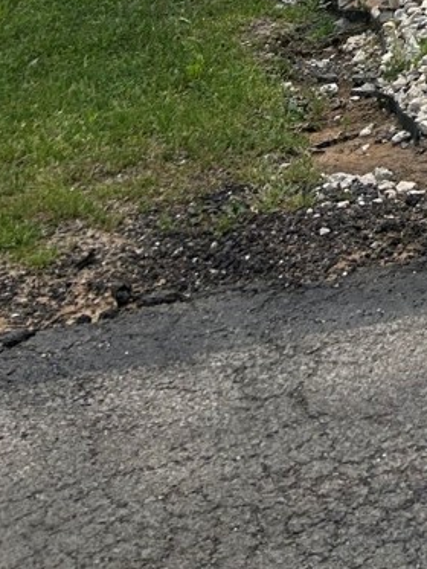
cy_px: -561
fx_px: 1759
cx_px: 839
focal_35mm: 107
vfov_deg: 15.0
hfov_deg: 12.3
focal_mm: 5.7
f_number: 1.5
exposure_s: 1/6579
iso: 50
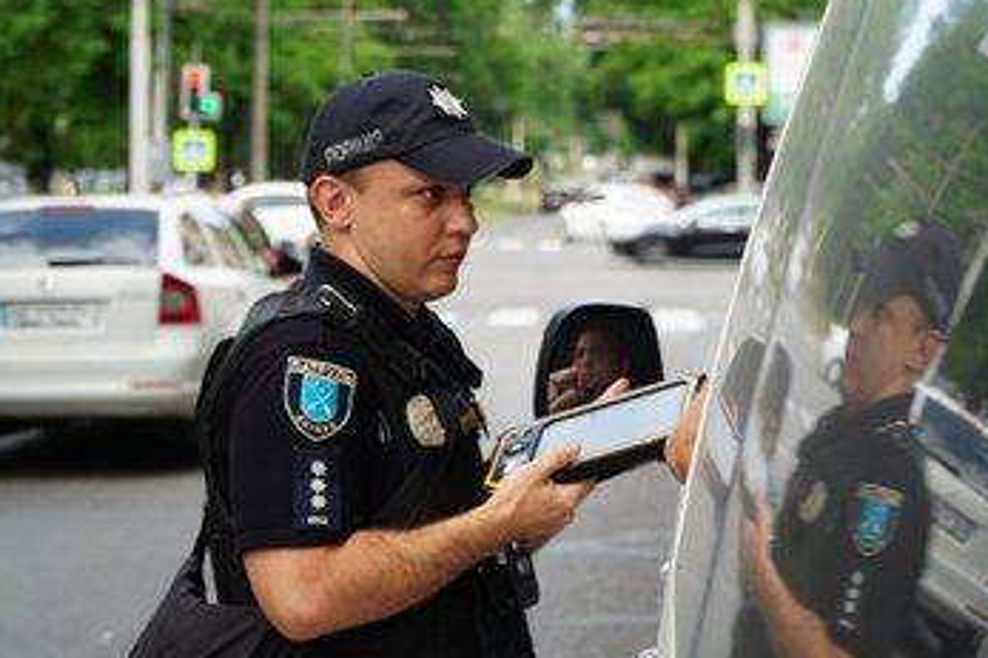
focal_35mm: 99
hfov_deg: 20.7
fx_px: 2704
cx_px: 541
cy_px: 359
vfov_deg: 13.9
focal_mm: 57
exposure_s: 1/125
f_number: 5
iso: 100
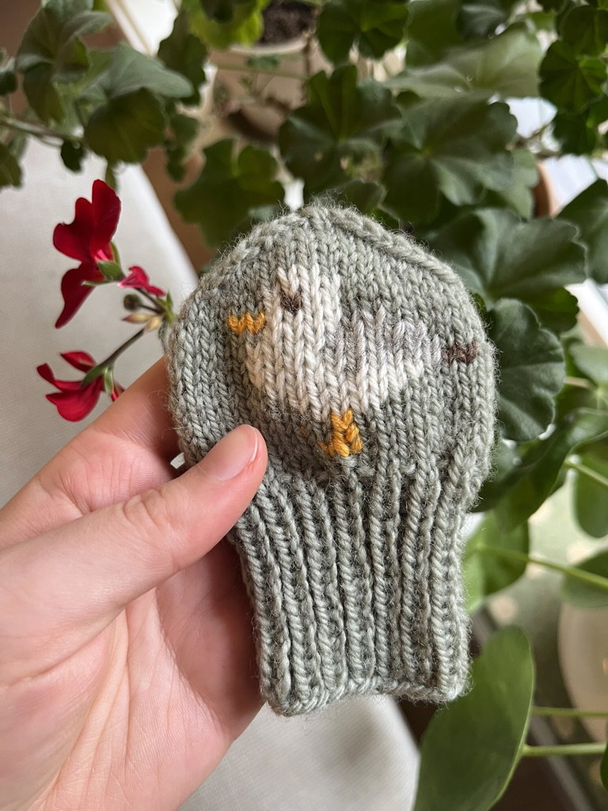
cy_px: 406
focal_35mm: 26
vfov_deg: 67.3
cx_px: 304
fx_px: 609
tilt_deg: -75.8
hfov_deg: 53.1
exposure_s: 1/50
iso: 125
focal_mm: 5.1
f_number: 1.6
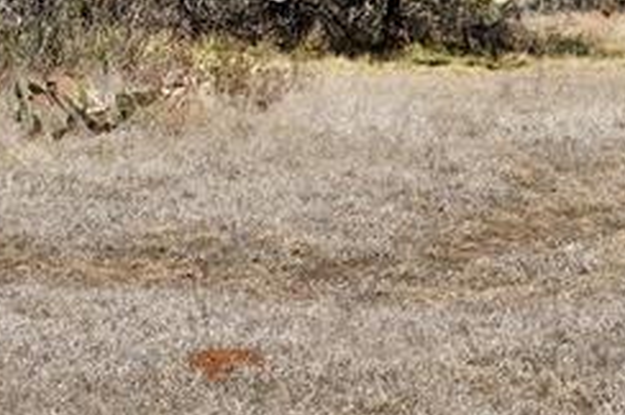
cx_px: 1191
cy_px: -97
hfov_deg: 11.2
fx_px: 2913
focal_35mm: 168
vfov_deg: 8.1
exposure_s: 1/800
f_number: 4
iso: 100
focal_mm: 14.65
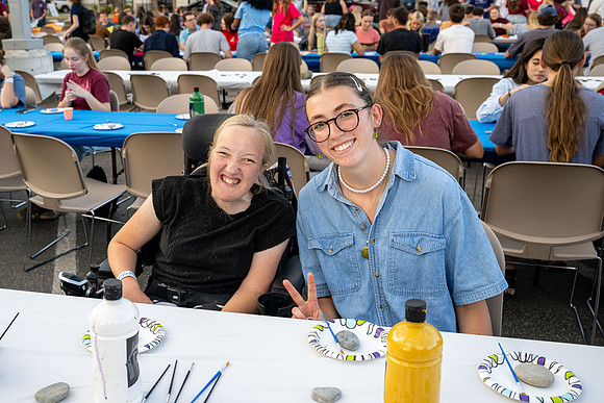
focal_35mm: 38
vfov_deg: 35.2
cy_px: 211
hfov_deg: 50.6
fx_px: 635
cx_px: 247
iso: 400
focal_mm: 32
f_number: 6.3
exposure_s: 1/200
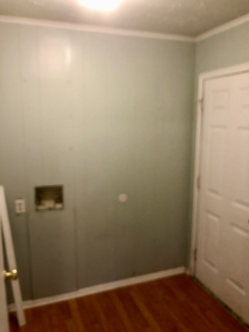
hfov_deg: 49.7
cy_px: 166
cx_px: 124
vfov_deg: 63.4
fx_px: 269
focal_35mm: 28
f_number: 1.8
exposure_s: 1/15
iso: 64
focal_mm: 3.99
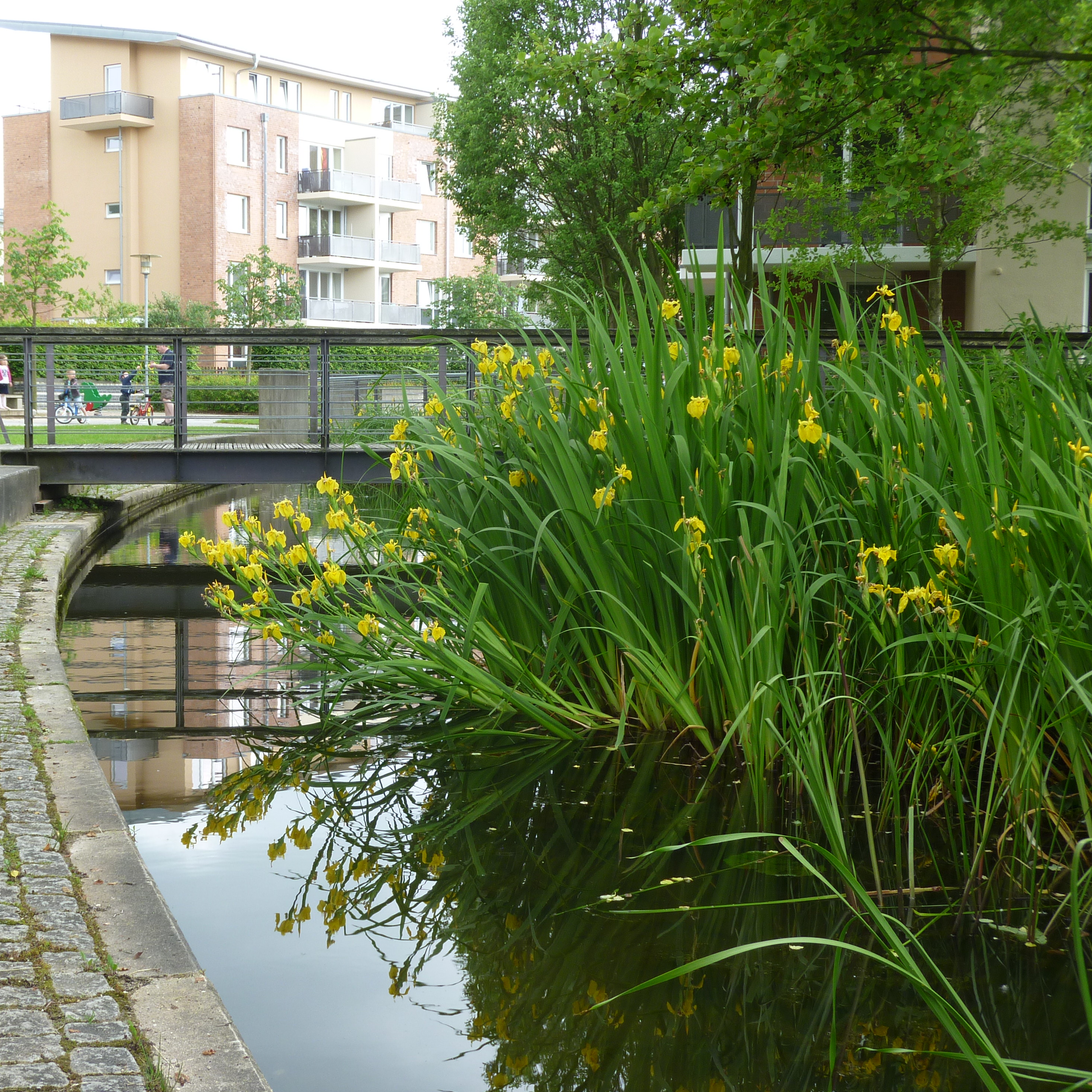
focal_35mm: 48
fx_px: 1713
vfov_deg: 35.4
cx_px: 375
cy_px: 548
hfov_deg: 35.1
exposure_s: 1/40
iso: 100
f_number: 4
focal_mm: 7.2
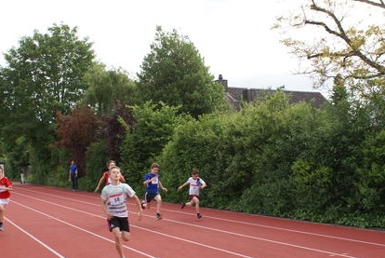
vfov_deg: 28.7
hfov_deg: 41.9
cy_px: 141
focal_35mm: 47
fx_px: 503
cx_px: 190
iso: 100
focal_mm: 24
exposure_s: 1/160
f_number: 5
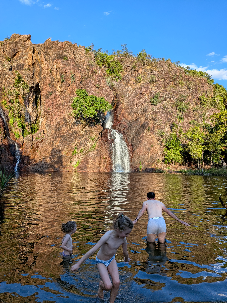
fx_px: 210
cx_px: 114
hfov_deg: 56.8
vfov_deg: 71.6
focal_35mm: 24
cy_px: 152
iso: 29
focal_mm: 4.53
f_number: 1.7
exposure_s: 1/478
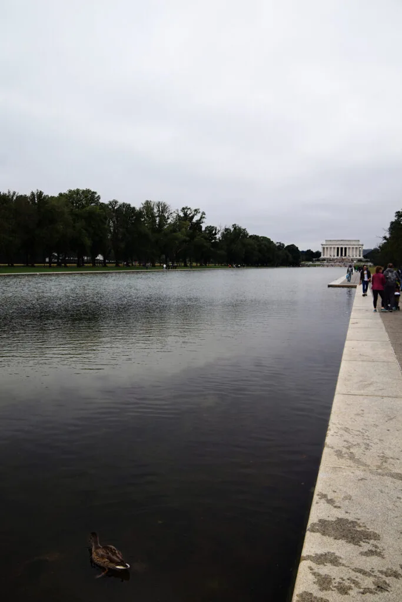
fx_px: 502
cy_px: 301
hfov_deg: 43.6
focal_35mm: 30
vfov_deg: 61.9
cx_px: 201
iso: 400
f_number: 7.1
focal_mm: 20
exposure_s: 1/200
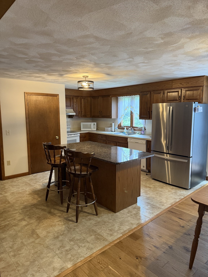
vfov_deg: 71.6
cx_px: 104
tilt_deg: -5.3
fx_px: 192
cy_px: 138
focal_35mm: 24
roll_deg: +0.4
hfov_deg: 56.8
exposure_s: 1/60
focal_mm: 6.76
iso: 320
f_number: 1.78
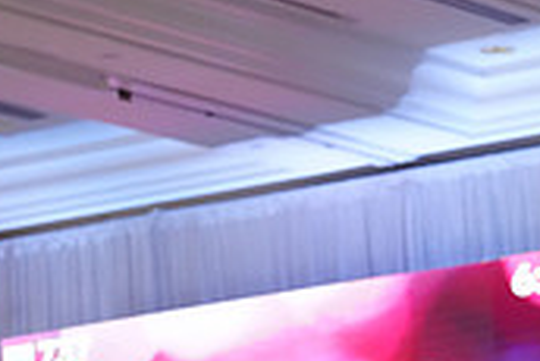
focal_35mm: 259
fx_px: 3888
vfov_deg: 5.3
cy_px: 576
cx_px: 863
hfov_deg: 7.8
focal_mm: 77
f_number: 3.2
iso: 3200
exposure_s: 1/640
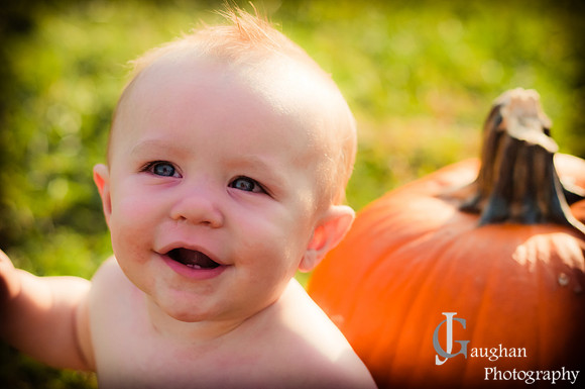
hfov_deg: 27.0
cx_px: 292
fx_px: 1217
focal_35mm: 75
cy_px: 194
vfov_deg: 18.1
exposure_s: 1/8000
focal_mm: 50
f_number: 2.8
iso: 640
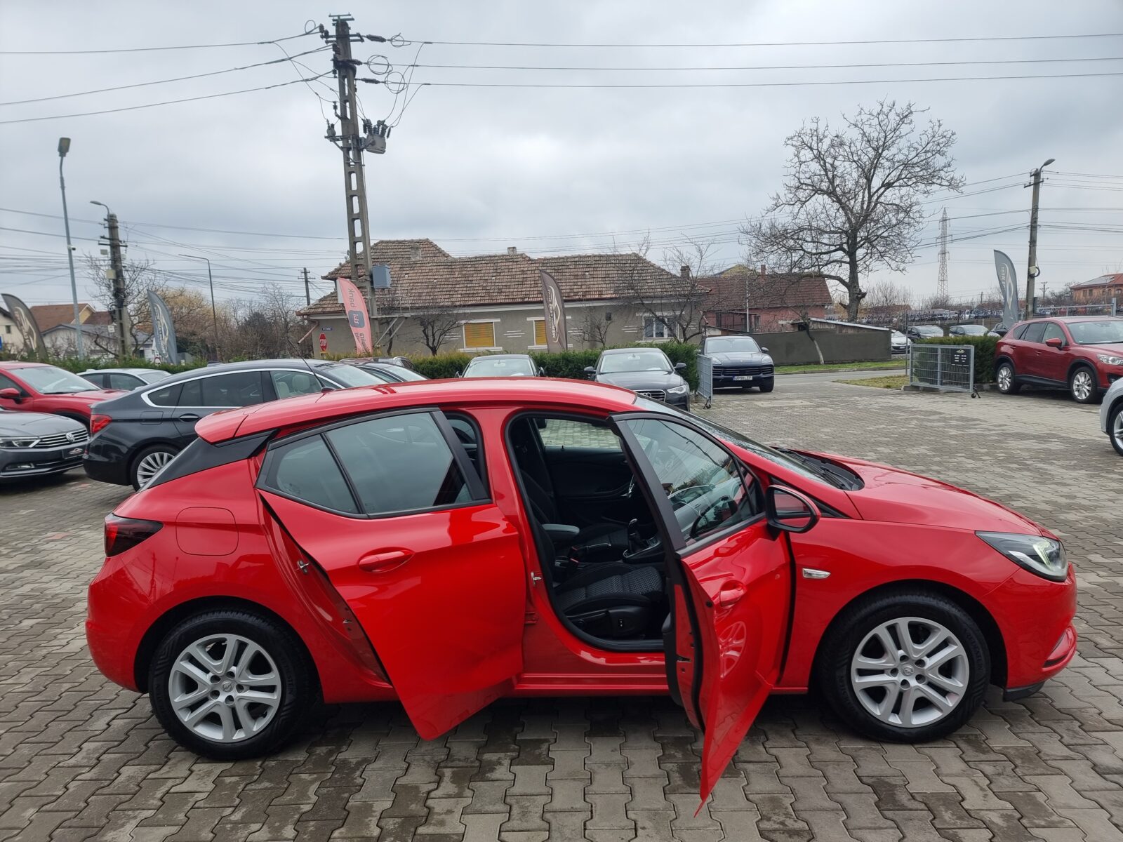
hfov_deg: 71.6
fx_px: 779
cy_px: 421
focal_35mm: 24
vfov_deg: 56.8
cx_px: 562
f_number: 1.8
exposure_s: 1/105
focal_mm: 6.7
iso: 50
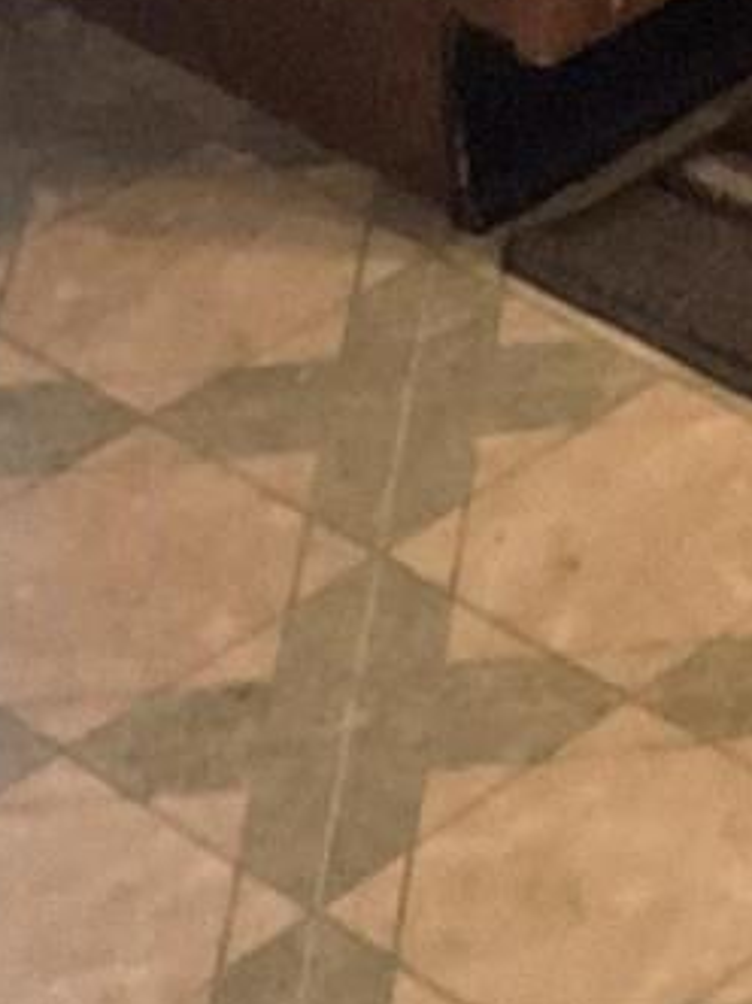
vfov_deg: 8.5
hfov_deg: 6.9
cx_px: 1925
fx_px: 5855
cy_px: -1793
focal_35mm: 202
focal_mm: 3
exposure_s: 1/60
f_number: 1.8
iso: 250
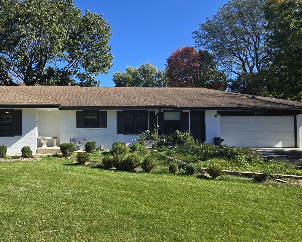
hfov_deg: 68.9
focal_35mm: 23
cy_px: 137
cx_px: 84
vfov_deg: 60.7
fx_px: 206
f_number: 2.2
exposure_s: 1/1449
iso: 50
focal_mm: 2.2
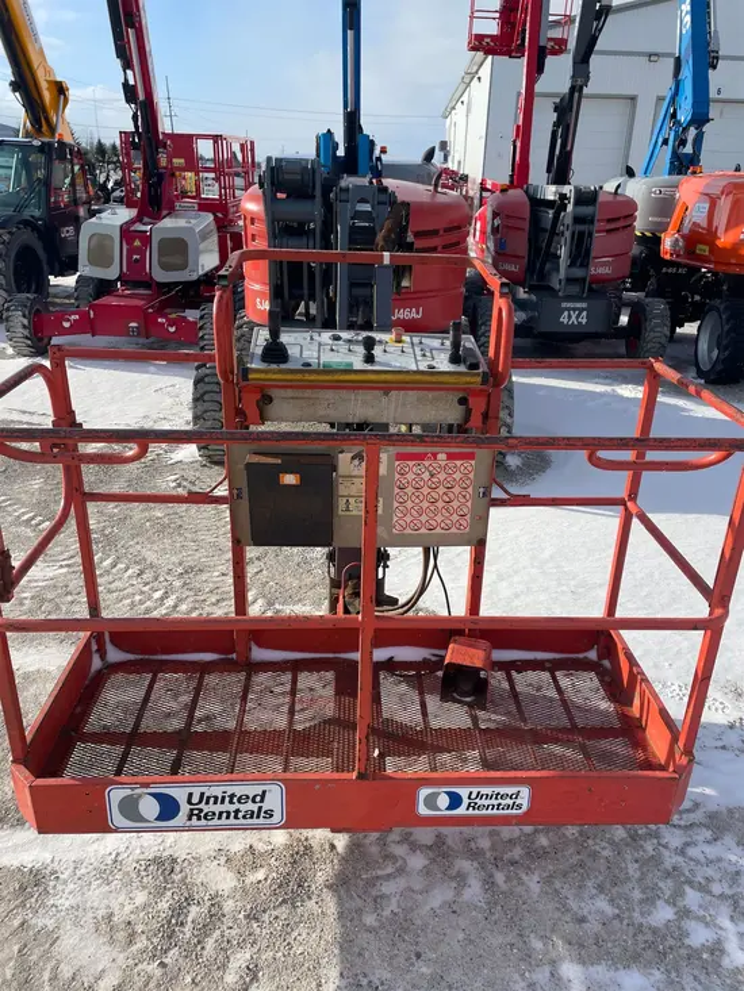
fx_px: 745
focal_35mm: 26
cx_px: 372
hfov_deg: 53.1
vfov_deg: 67.3
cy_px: 496
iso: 32
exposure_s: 1/2398
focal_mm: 4.2
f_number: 1.6
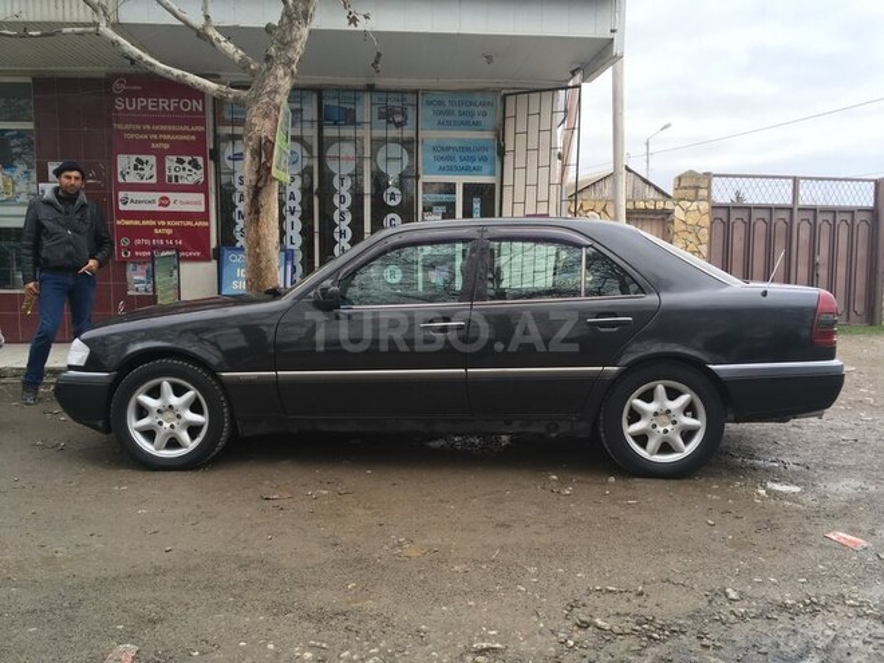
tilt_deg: -6.0
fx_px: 741
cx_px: 442
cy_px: 332
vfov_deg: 48.2
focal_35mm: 29
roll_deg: -0.3
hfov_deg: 61.7
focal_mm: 4.15
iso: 25
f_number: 2.2
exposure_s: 1/100
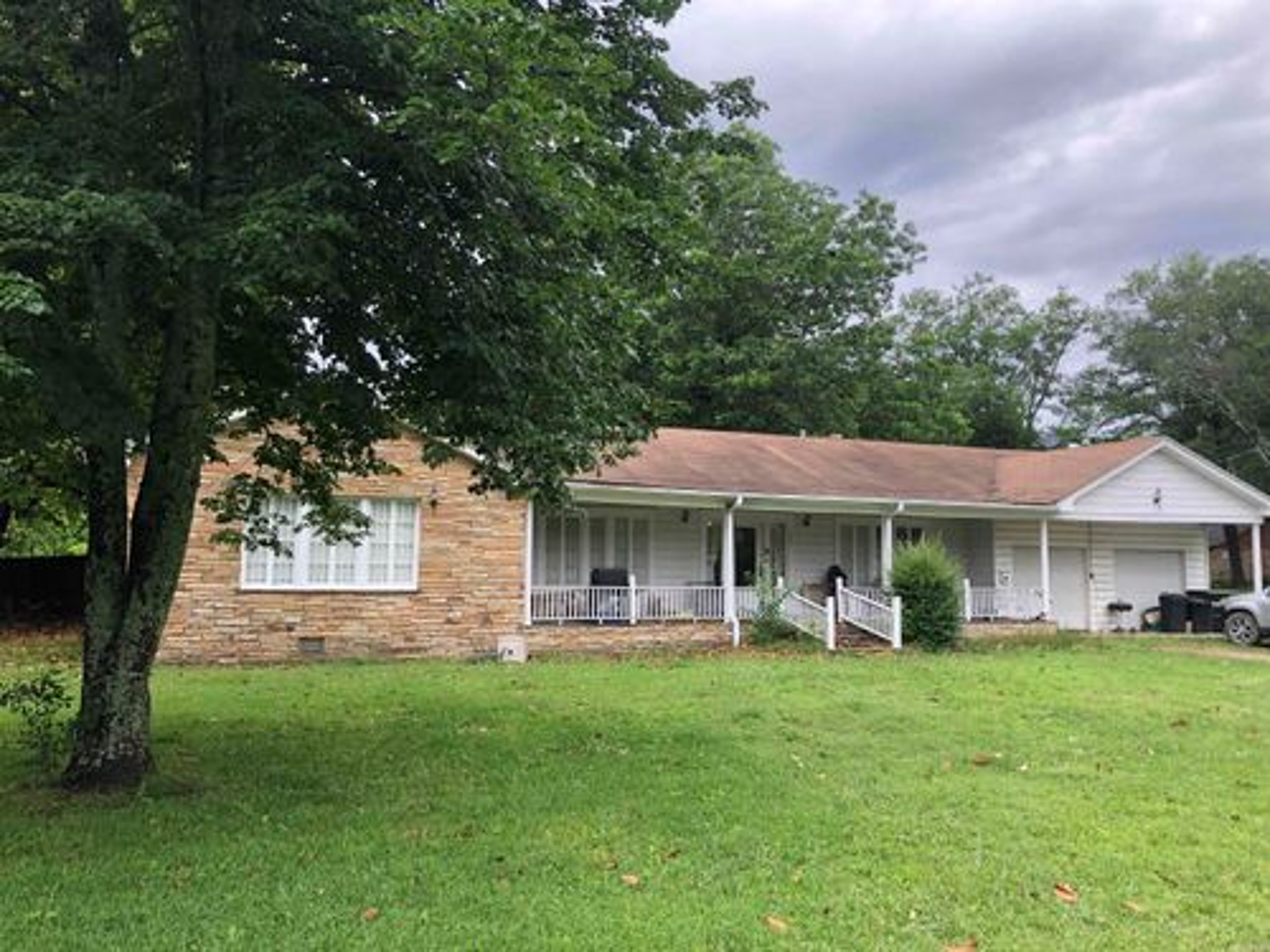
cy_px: 476
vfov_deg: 49.7
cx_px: 635
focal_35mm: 28
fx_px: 1027
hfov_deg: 63.4
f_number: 1.8
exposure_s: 1/552
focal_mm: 3.99
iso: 20
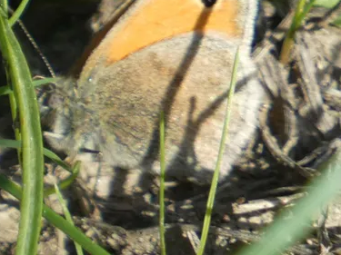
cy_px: 74
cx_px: 150
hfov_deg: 1.3
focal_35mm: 1511
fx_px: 14880
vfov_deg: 1.0
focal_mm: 158.6
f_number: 5.6
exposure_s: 1/125
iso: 80
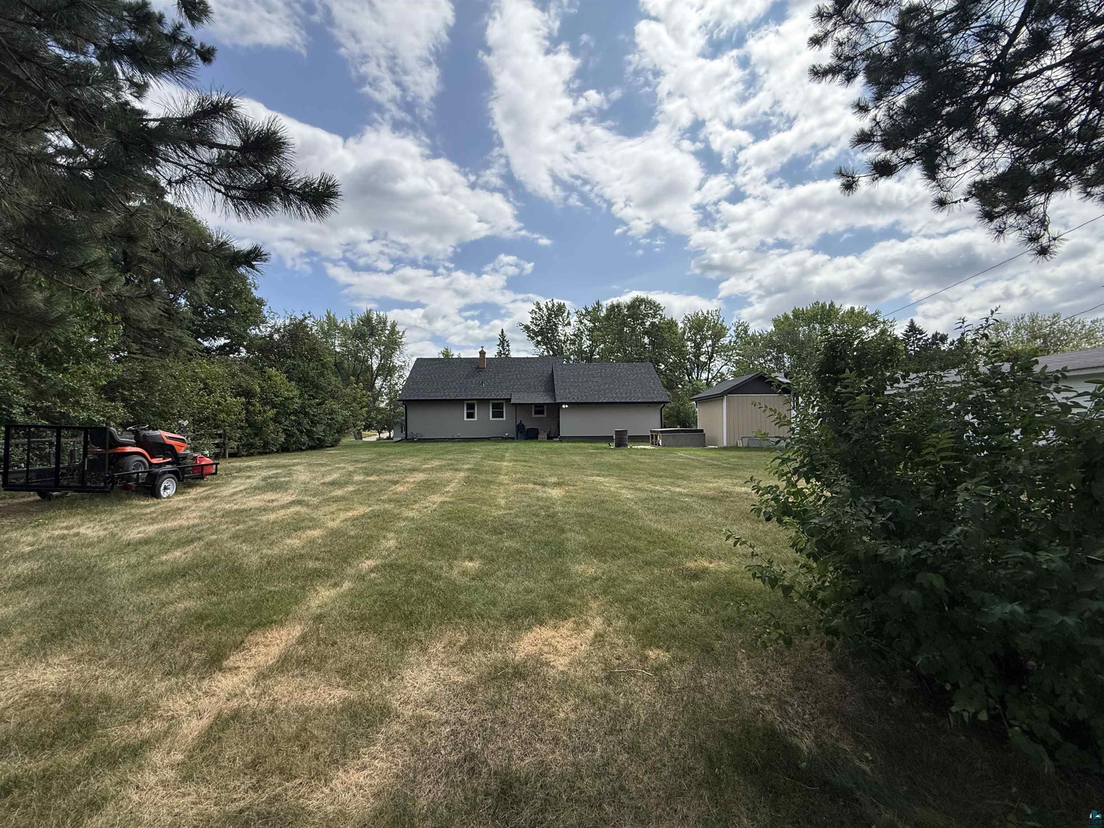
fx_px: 446
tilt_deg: +1.9
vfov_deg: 85.7
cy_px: 414
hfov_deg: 102.1
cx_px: 552
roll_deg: +0.5
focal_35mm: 14
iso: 64
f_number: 2.2
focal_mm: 2.22
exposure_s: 1/3125
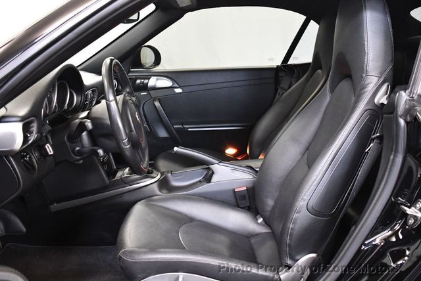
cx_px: 210
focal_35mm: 36
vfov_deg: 36.9
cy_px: 140
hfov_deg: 53.1
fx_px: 421
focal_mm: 18
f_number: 3.5
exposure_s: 1/100
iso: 3200
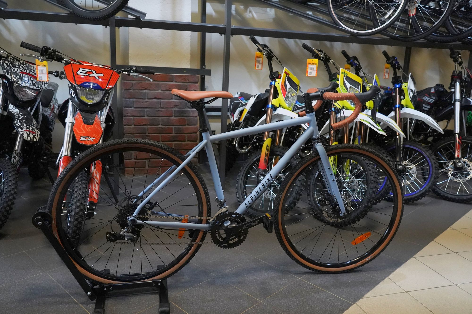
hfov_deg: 63.7
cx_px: 236
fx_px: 380
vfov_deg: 45.0
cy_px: 157
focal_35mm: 29
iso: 6400
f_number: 5
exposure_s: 1/200
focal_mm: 29
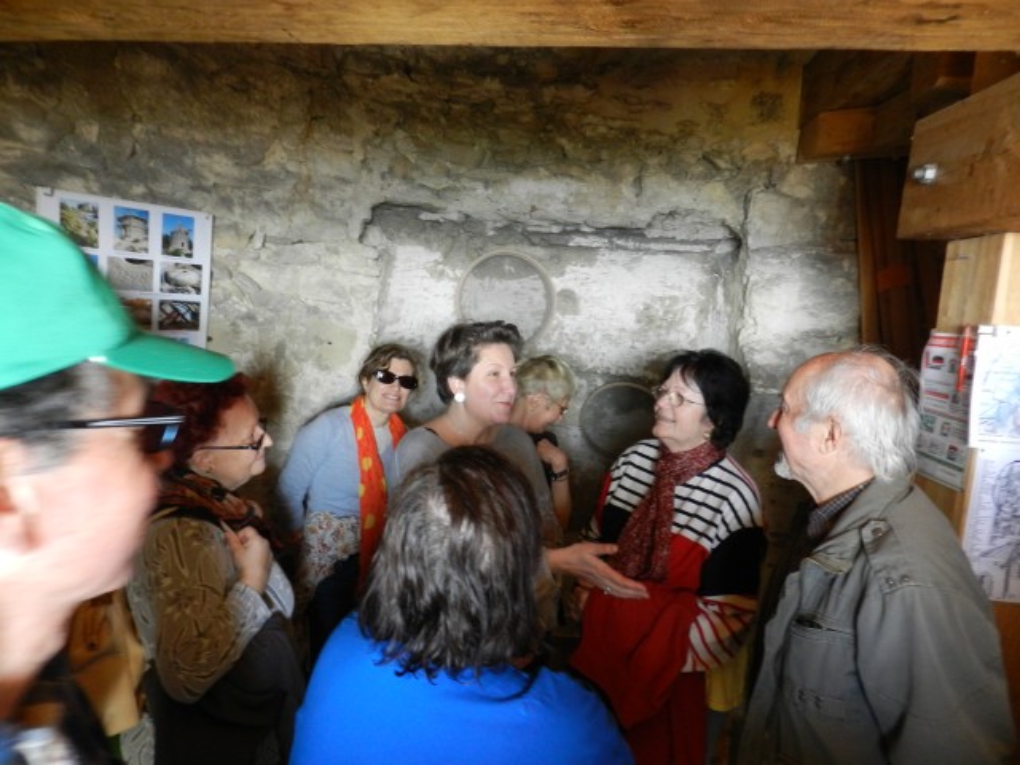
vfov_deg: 58.9
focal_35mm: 23
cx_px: 510
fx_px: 678
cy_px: 382
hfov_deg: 73.9
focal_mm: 4
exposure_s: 1/15
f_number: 3.4
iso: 400
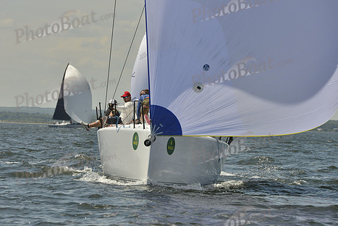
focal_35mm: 242
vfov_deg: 5.7
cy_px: 119
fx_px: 2273
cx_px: 154
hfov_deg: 8.5
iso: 280
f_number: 9
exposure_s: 1/1600
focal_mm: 195
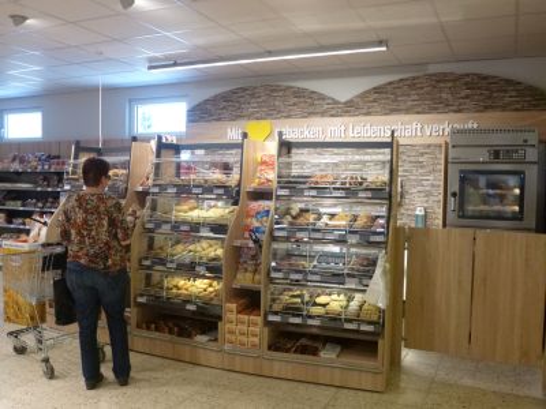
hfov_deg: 56.8
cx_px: 273
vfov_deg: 44.2
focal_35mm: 32
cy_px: 204
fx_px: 505
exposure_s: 1/60
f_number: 2.9
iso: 320
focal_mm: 5.7
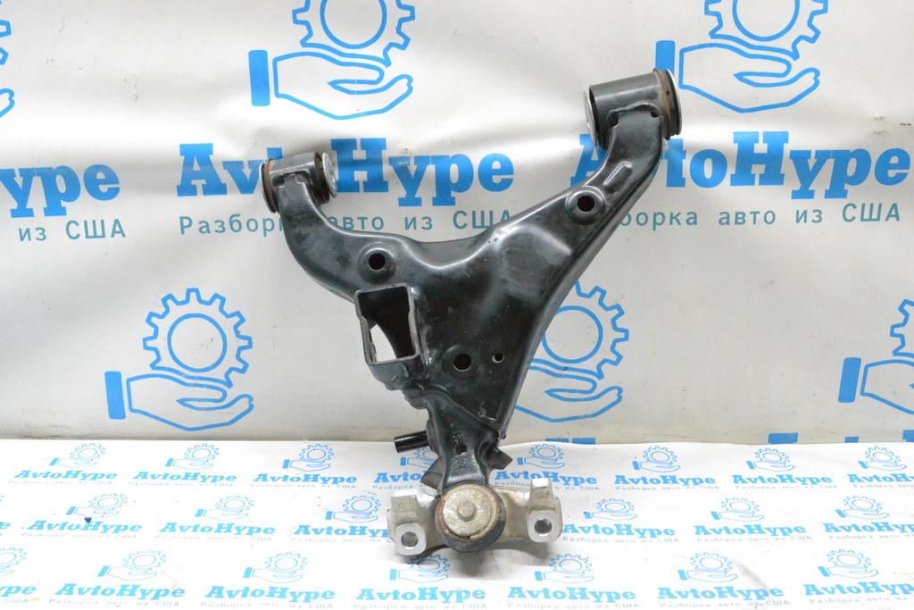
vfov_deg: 36.9
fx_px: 914
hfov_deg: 53.1
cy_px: 305
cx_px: 457
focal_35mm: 36
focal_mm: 24
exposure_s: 1/125
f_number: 10
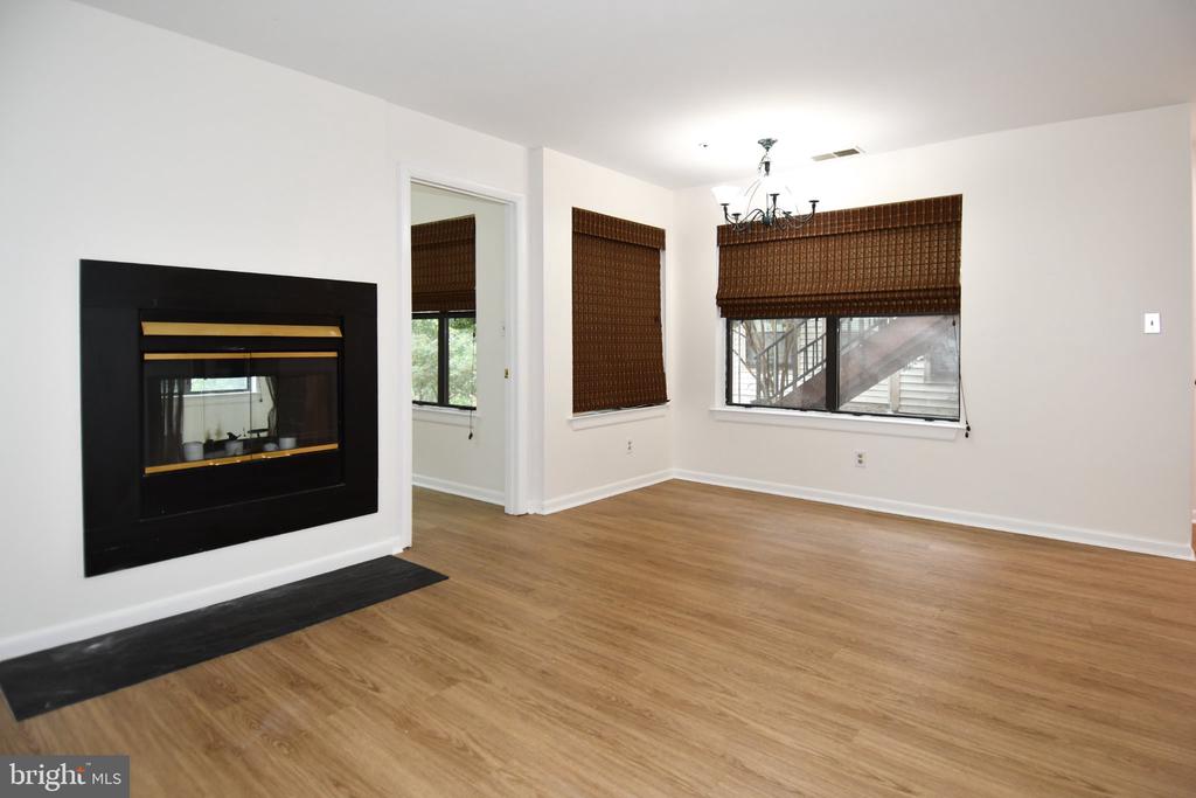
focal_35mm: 18
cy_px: 399
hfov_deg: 90.0
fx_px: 598
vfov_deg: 67.4
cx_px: 598
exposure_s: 1/60
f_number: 4
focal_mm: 12
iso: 560
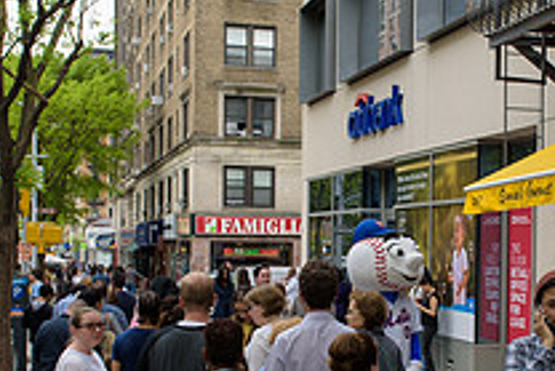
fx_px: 1034
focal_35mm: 67
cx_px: 382
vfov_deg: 20.2
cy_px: 260
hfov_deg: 29.8
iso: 200
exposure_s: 1/250
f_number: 4
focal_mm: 24
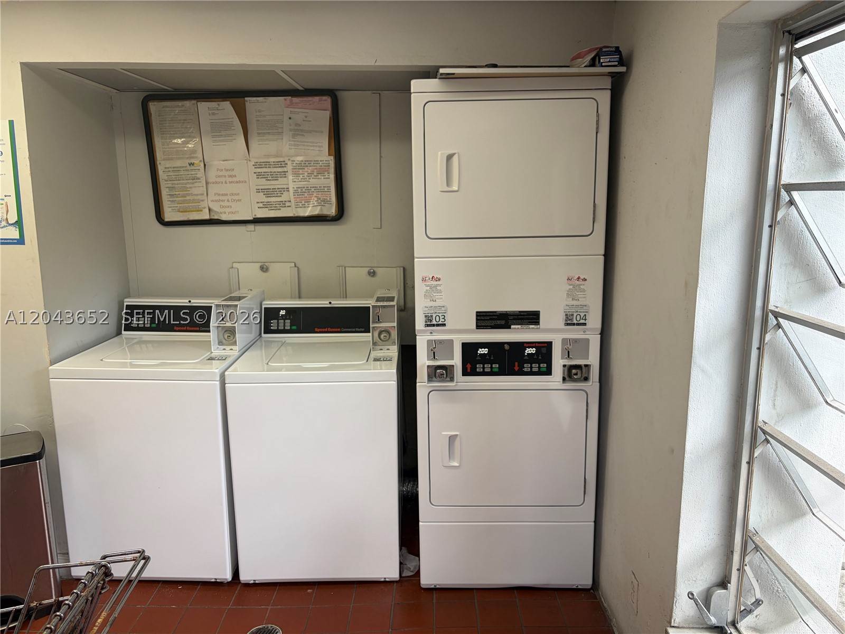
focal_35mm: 26
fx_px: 635
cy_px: 317
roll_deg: -0.6
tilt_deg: -10.3
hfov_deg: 67.3
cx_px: 422
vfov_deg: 53.1
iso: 64
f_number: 1.6
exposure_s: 1/120
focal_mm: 5.96
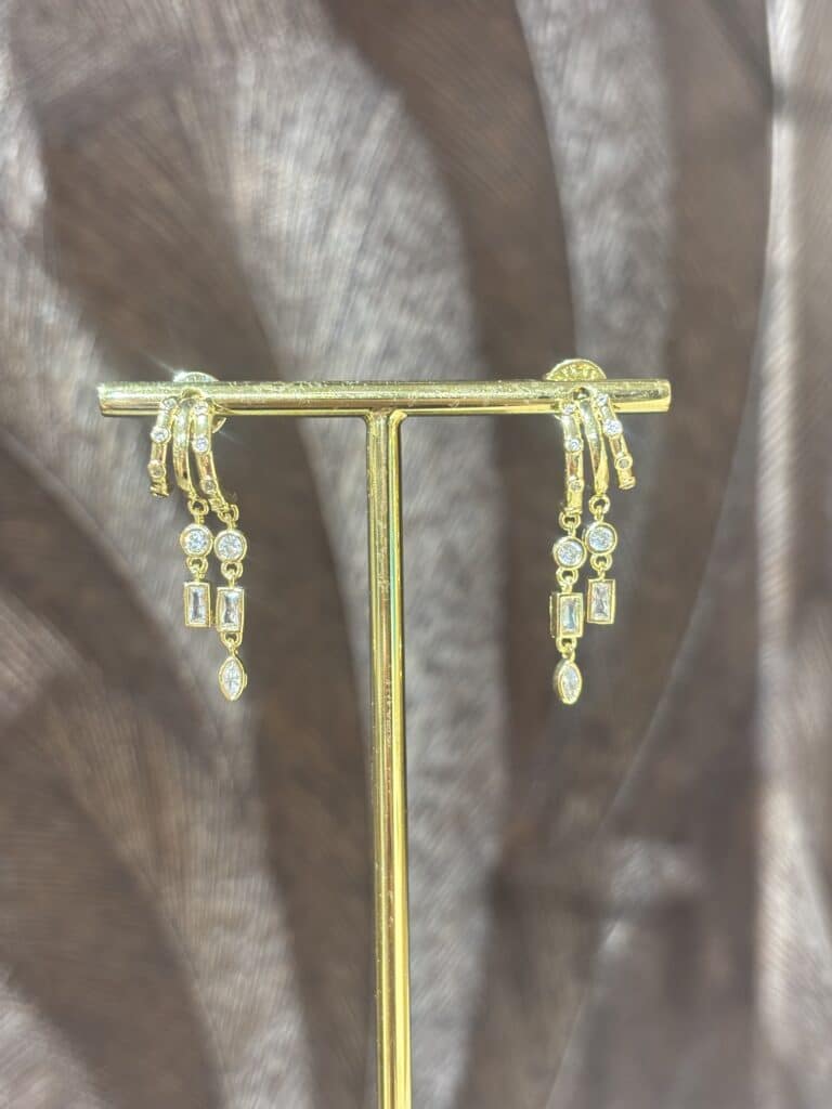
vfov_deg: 36.8
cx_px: 416
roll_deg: +0.5
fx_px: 1666
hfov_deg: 28.0
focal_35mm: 52
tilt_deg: -7.3
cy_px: 554
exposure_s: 1/50
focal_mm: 5.96
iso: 100
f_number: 1.6
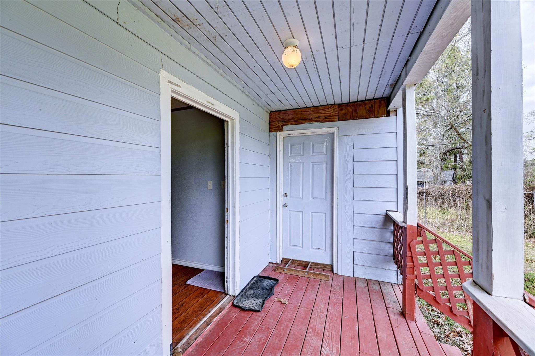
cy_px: 178
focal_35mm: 14
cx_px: 268
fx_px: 208
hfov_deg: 104.3
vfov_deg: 81.1
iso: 400
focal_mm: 14
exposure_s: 1/125
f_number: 8
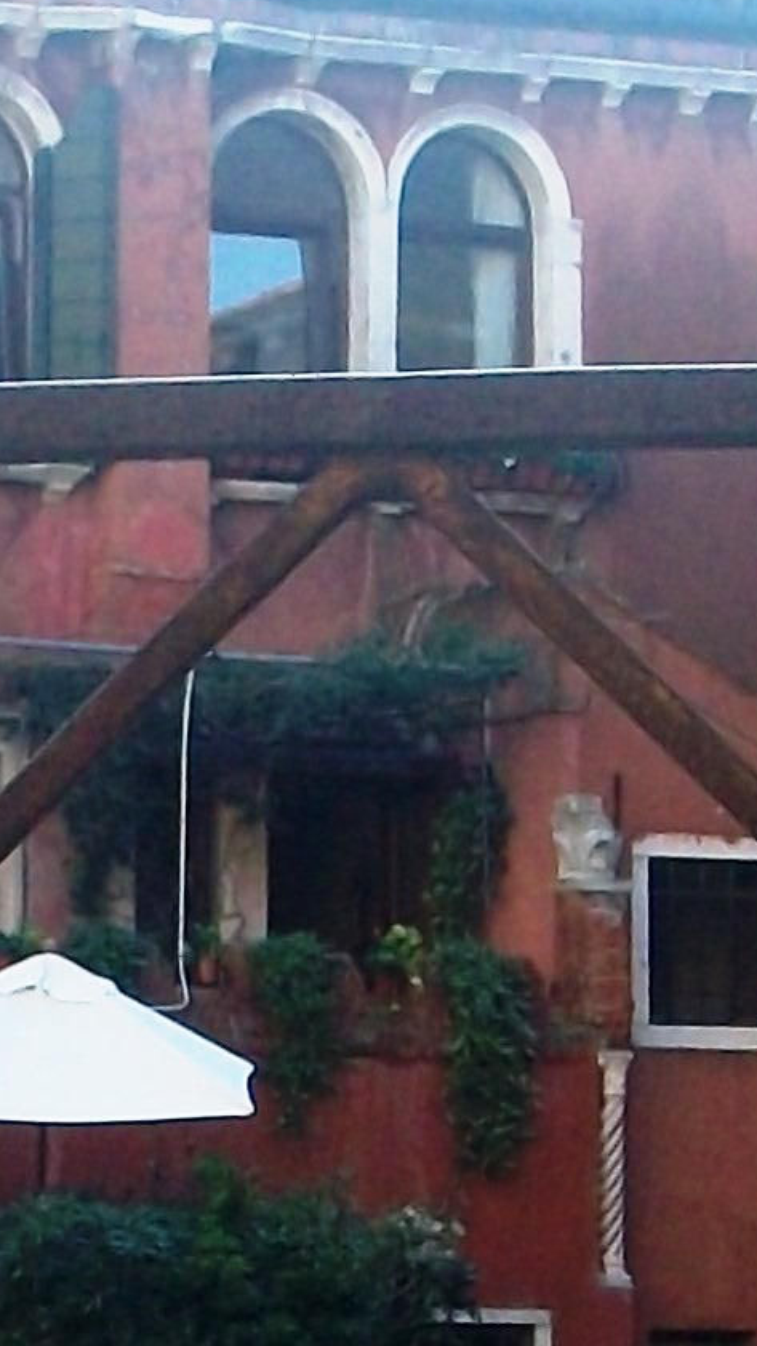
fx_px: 6745
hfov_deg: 6.4
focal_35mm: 189
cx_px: -77
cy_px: 971
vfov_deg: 11.4
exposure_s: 1/250
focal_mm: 7.1
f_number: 3.2
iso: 80
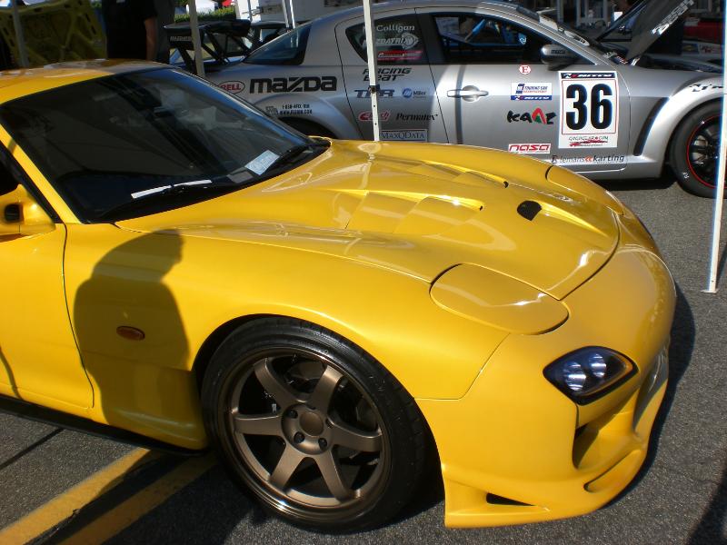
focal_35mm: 38
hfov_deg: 49.0
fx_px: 798
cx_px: 364
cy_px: 272
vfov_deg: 37.7
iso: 50
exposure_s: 1/800
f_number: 4.4
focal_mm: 6.3
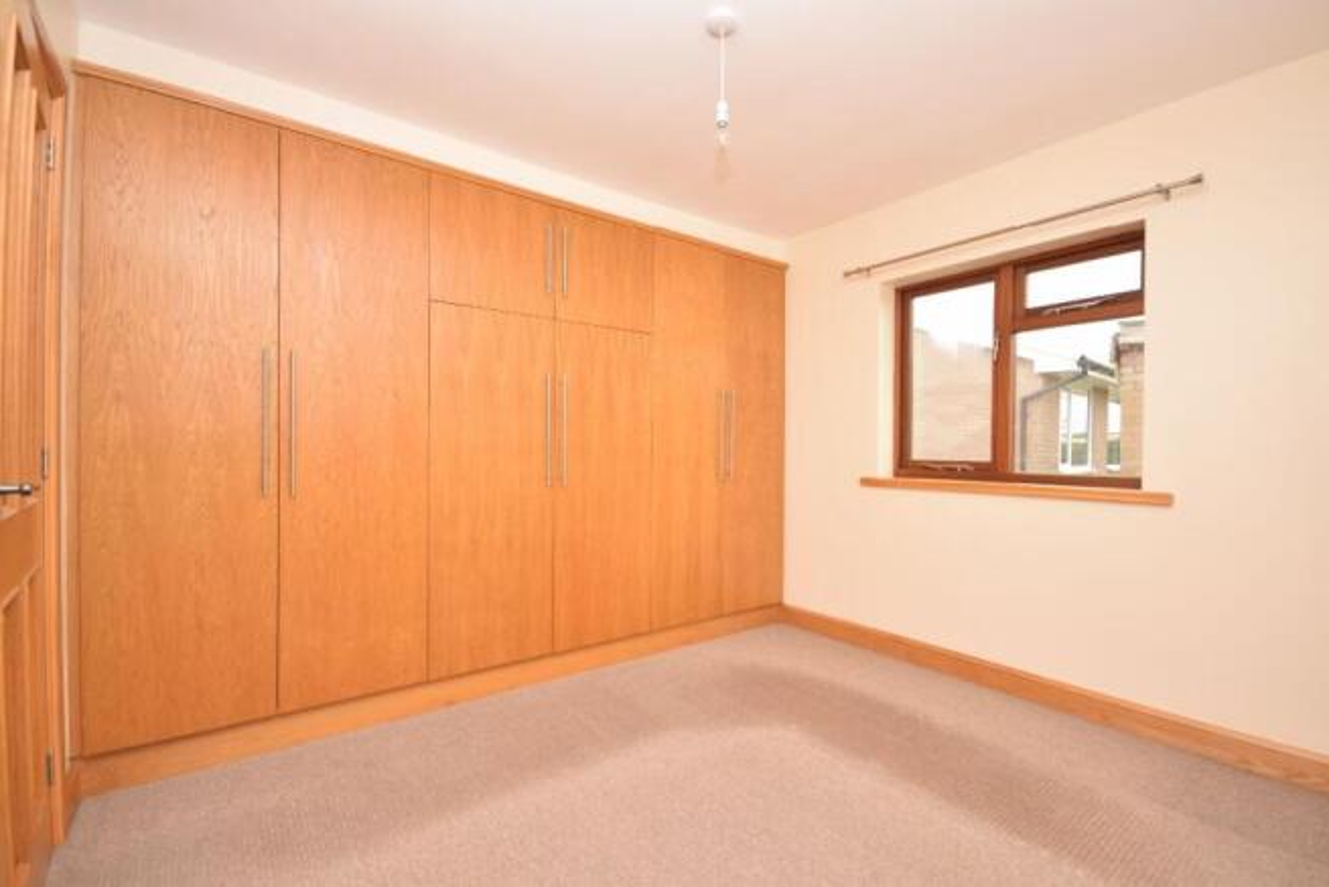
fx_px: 554
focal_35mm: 15
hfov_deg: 100.4
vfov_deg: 77.4
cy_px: 444
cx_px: 664
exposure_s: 1/60
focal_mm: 10
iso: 100
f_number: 4
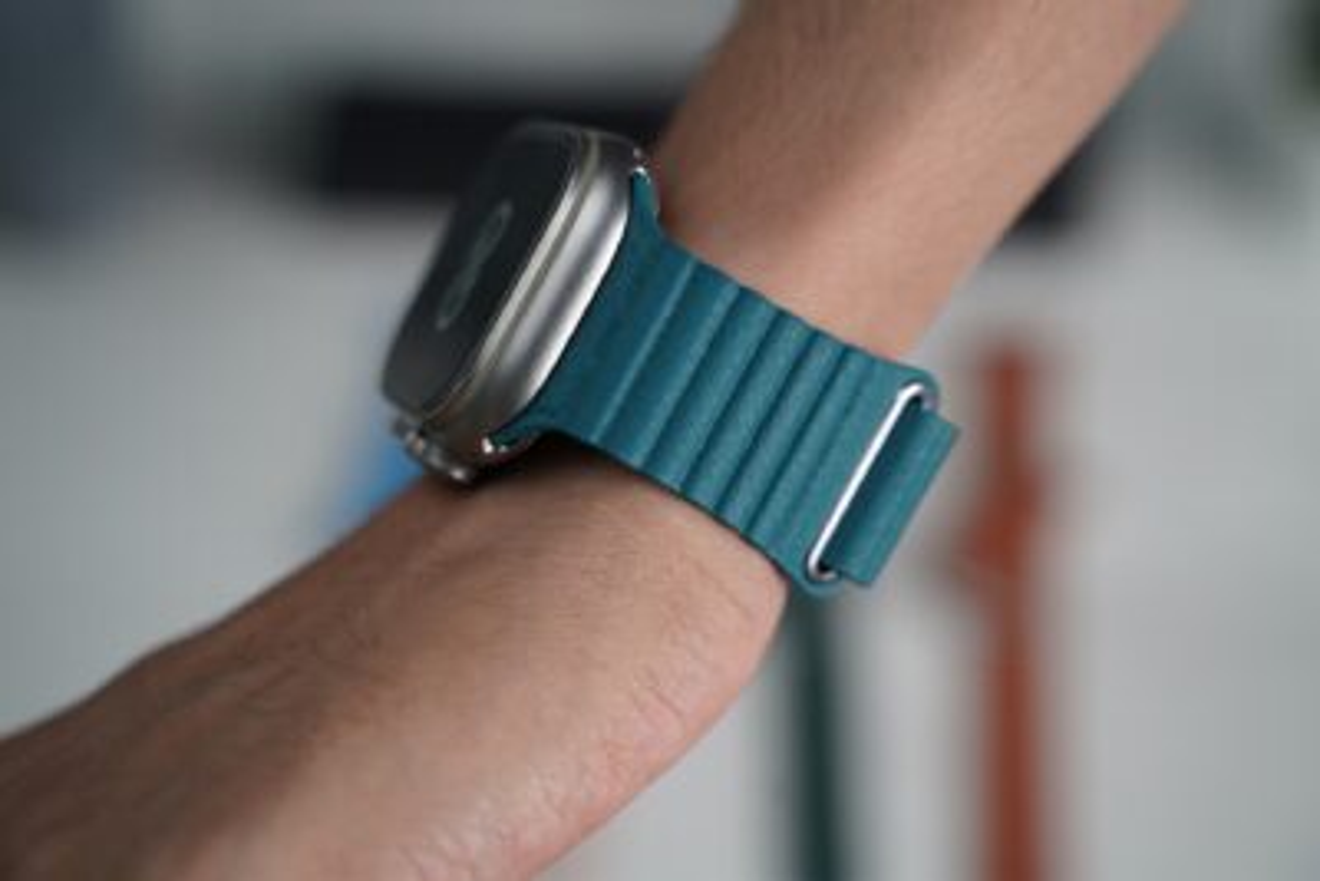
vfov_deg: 21.6
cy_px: 440
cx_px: 660
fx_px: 2311
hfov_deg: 31.9
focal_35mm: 63
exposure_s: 1/125
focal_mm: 63
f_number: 3.5
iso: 1250
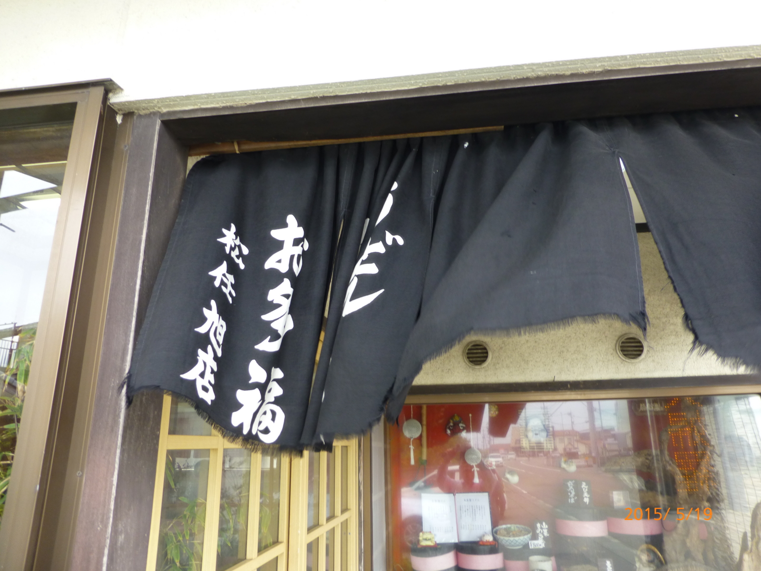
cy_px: 286
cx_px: 380
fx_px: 528
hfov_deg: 71.6
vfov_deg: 56.8
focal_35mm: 24
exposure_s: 1/80
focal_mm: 4.3
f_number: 3.3
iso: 100
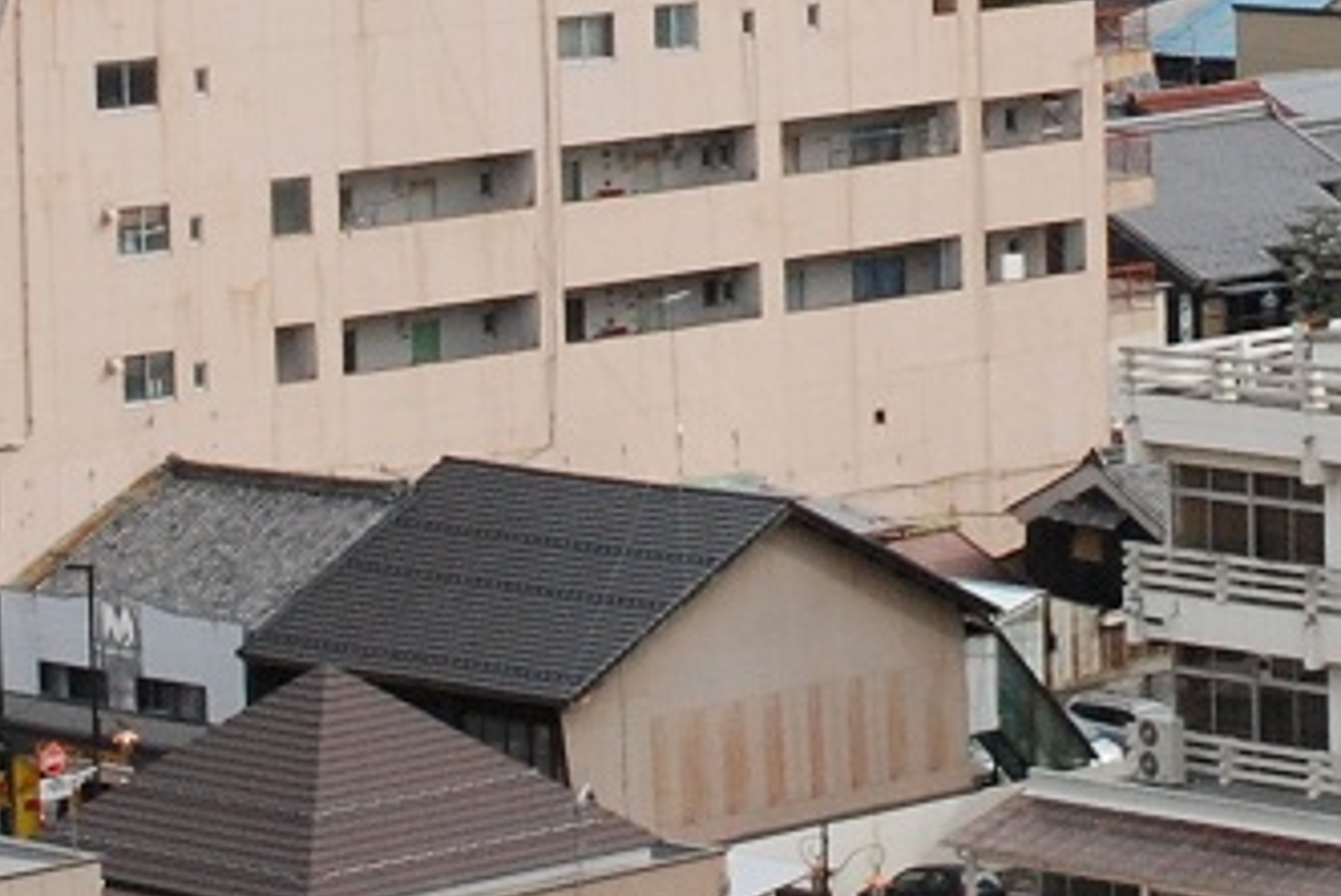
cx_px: 1127
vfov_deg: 6.3
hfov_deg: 9.4
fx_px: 8162
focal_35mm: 219
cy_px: -137
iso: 400
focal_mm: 25
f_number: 10
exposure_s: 1/400
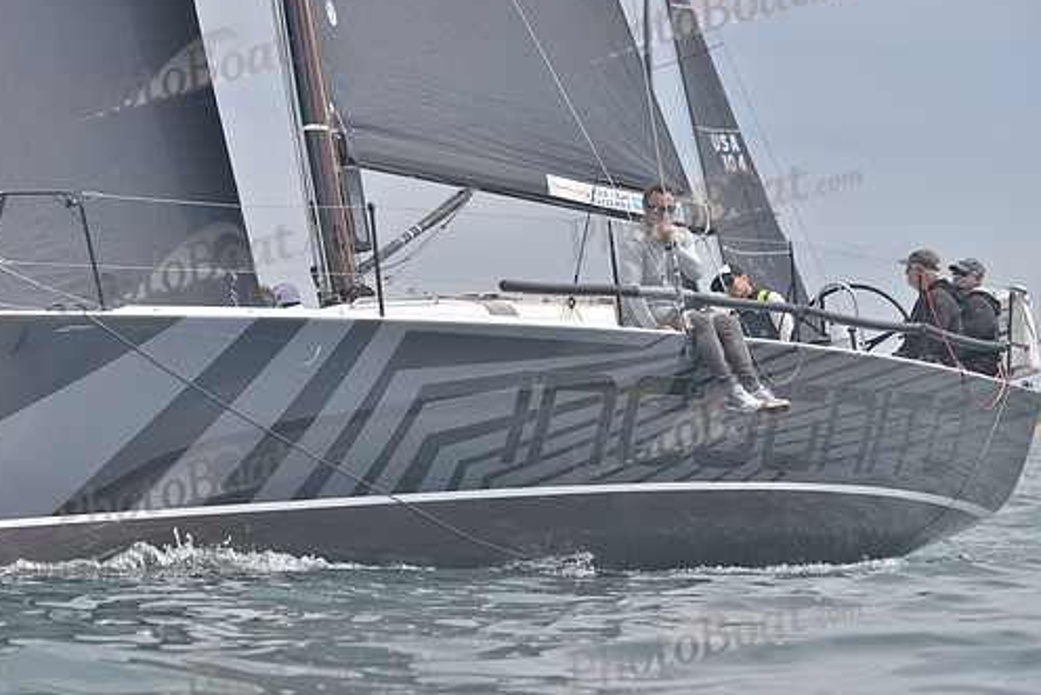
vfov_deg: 5.9
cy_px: 345
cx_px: 460
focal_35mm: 234
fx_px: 6768
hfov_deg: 8.8
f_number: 8
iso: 400
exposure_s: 1/1000
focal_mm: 200
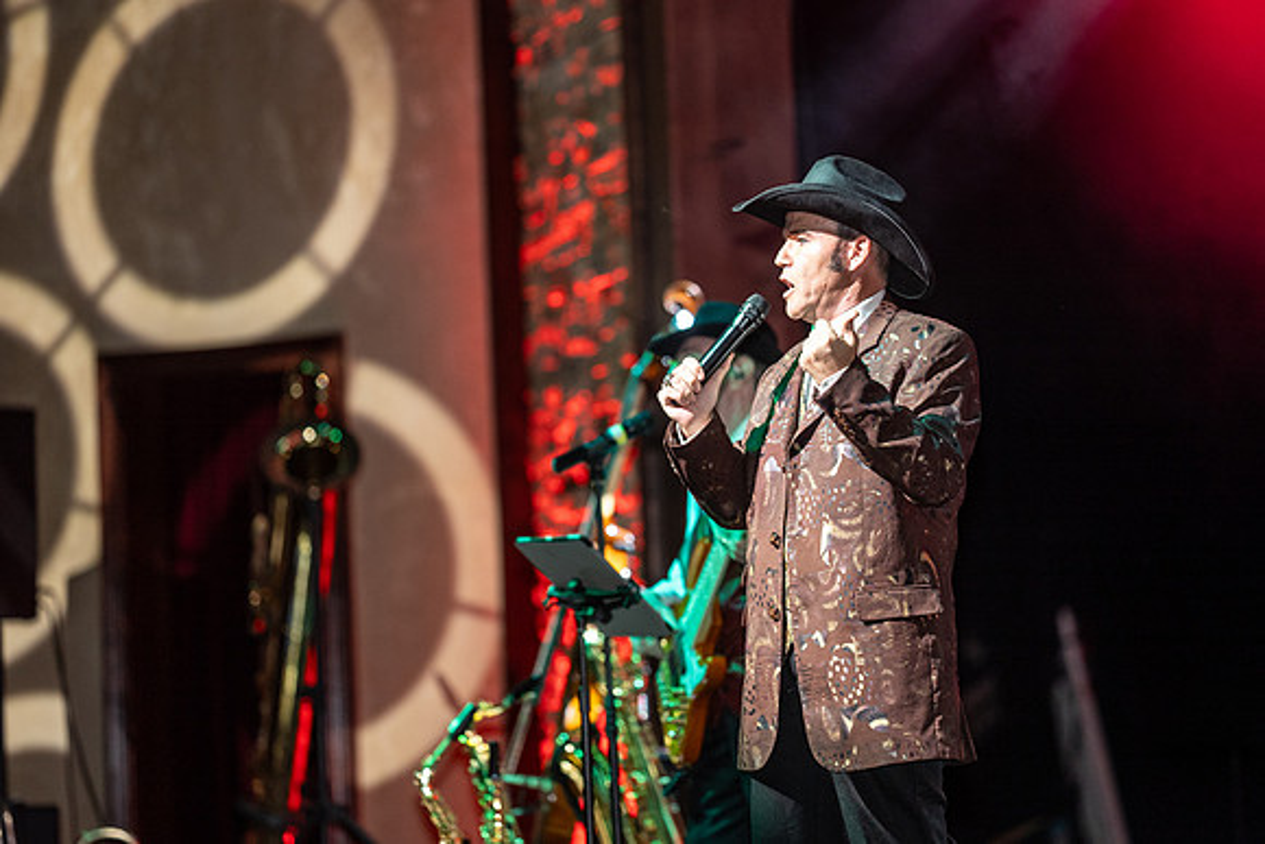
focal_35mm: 135
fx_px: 4745
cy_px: 422
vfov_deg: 10.2
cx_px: 632
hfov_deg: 15.2
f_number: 1.8
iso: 500
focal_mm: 135
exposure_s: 1/250
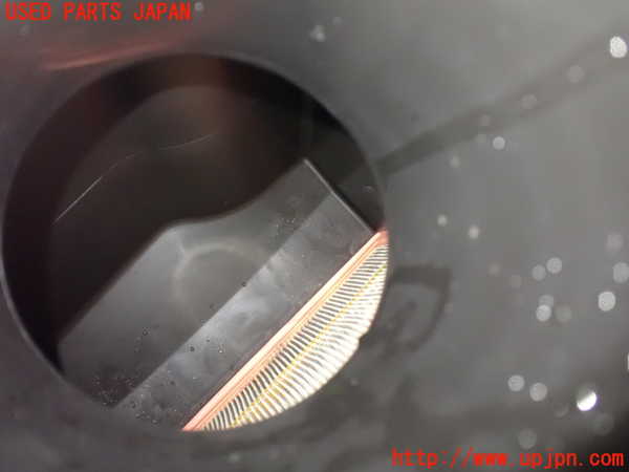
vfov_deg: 46.8
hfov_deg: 60.0
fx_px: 545
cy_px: 236
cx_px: 314
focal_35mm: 30
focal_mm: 5.4
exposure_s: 1/30
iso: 1600
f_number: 2.3
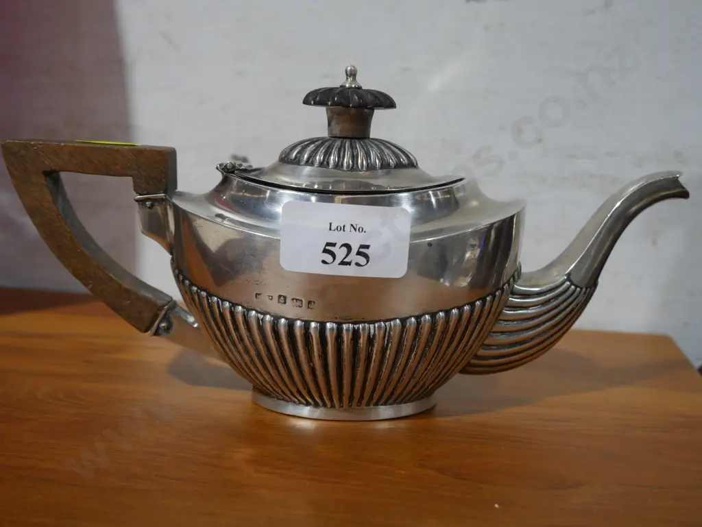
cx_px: 351
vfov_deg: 36.0
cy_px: 264
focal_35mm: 40
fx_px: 812
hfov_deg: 46.8
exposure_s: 1/60
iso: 500
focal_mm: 20
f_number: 5
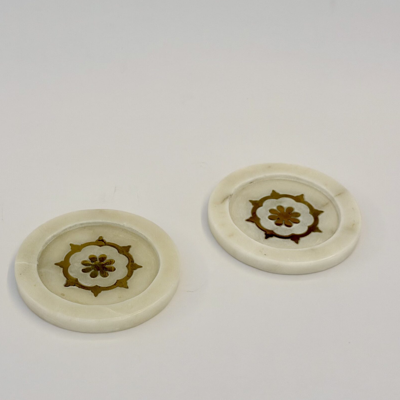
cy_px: 221
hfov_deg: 25.3
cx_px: 171
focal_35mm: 68
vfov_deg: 25.3
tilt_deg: -40.8
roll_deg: -3.2
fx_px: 889
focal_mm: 6.76
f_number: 1.78
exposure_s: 1/50
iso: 125
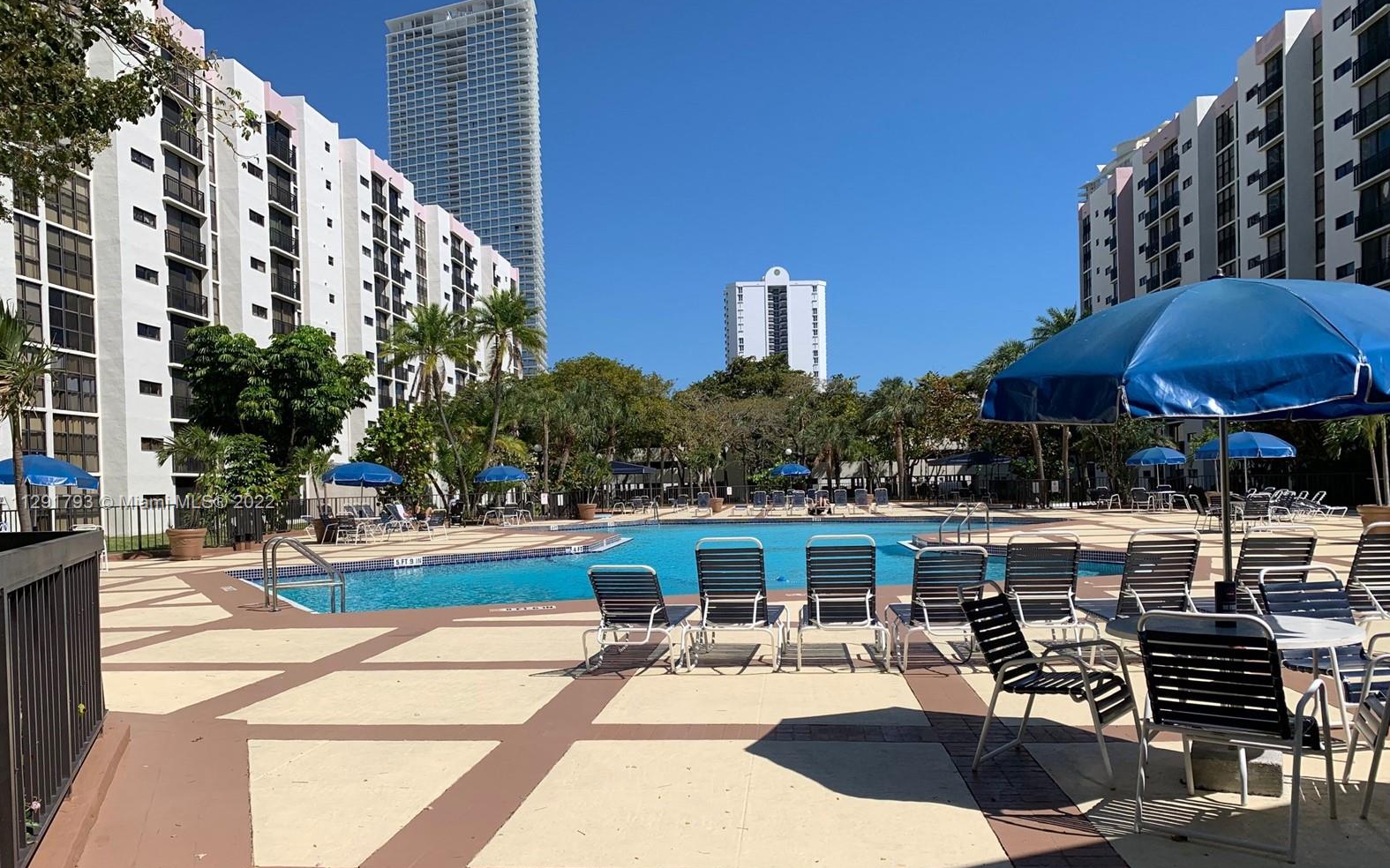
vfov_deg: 44.4
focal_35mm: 28
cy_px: 504
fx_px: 1061
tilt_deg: -1.7
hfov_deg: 66.5
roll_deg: +1.0
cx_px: 699
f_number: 1.8
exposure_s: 1/3937
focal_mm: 4.25
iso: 25
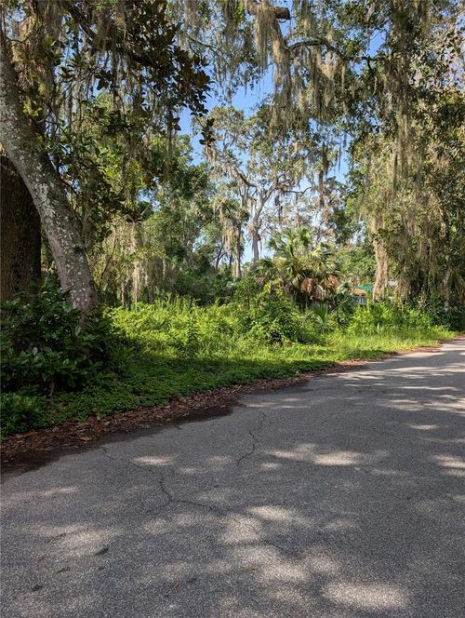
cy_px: 309
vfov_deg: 71.5
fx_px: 429
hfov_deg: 56.9
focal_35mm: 24
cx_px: 232
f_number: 1.68
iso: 21
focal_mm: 6.9
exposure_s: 1/463
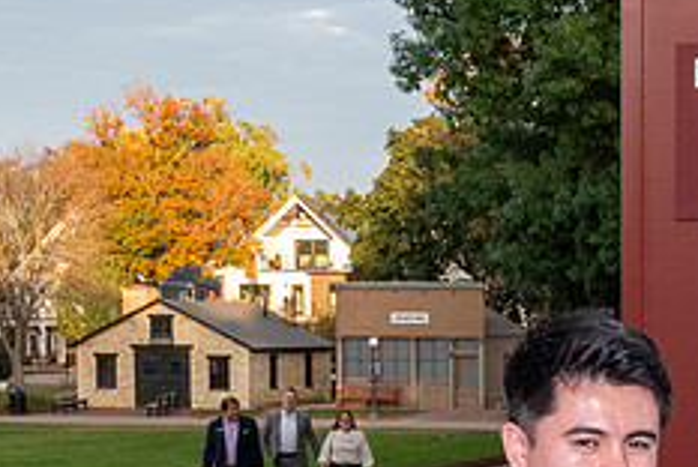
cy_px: 486
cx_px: 701
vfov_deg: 14.6
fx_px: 1786
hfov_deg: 21.3
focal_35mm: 92
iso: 1600
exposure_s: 1/160
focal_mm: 25
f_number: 16
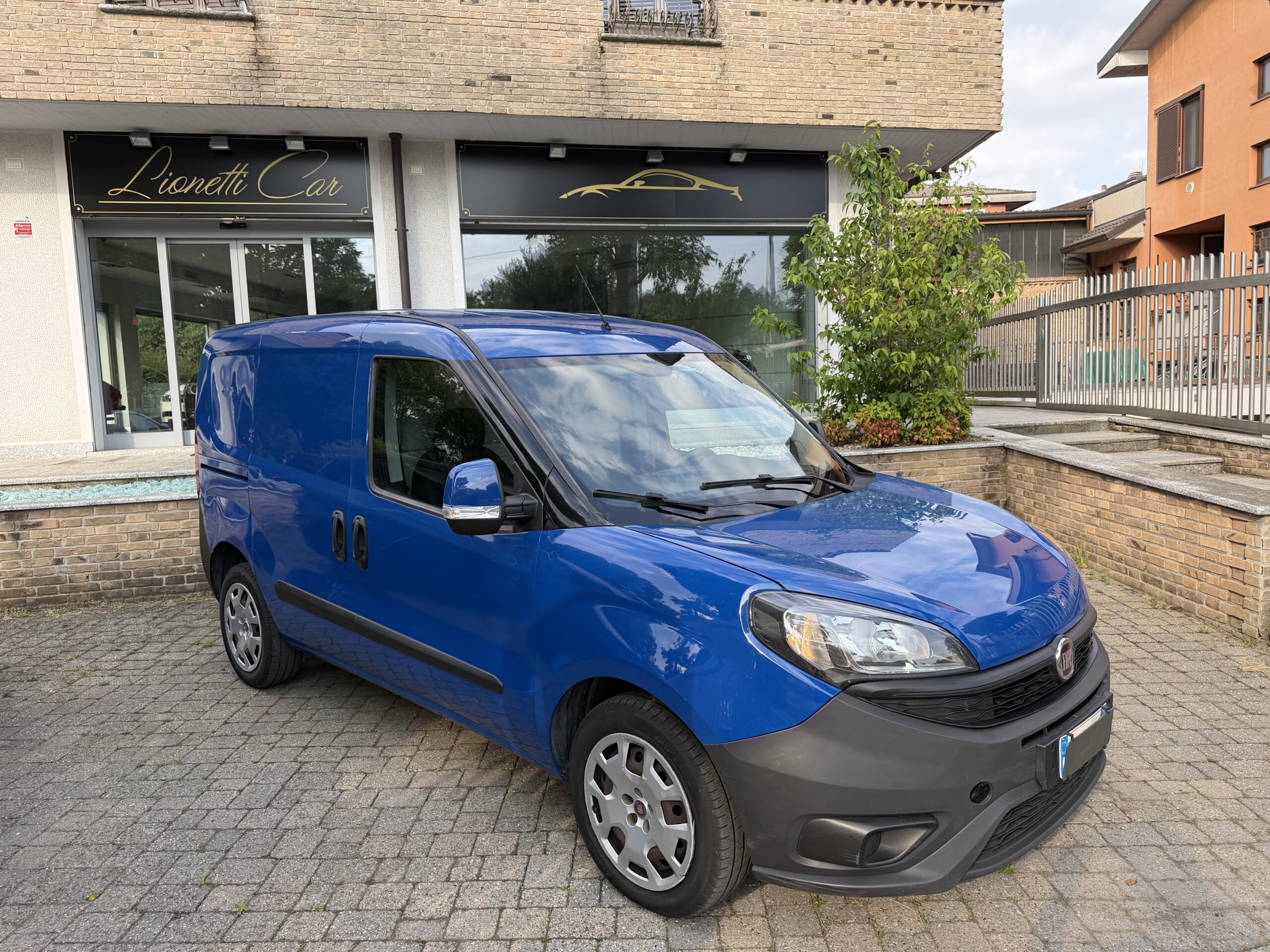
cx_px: 635
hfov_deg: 71.6
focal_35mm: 24
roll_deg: +2.6
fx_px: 881
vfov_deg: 56.8
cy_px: 476
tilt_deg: -5.8
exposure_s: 1/1174
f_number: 1.78
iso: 100
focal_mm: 6.76
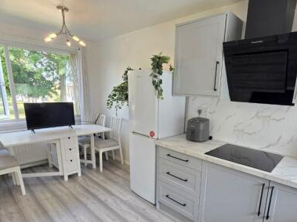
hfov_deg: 80.9
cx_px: 176
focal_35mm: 20
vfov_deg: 65.4
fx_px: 172
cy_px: 132
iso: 40
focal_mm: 2.2
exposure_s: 1/100
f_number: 1.9
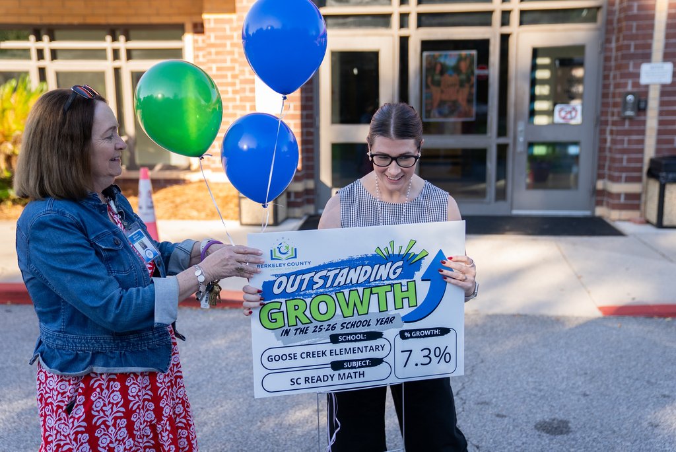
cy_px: 226
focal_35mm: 39
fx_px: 733
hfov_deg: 49.5
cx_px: 338
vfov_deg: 34.3
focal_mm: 39
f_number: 2.8
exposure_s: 1/320
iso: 125
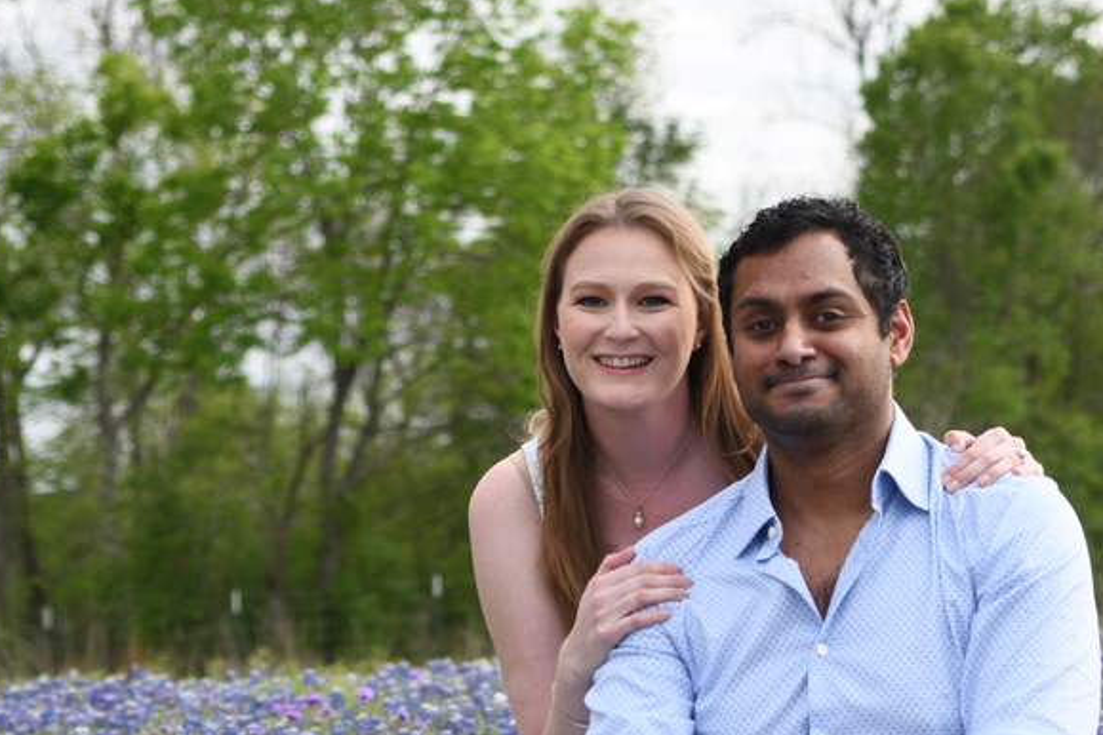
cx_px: 735
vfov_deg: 12.8
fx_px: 3278
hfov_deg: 19.0
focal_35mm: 107
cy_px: 486
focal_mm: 38
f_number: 2.8
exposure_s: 1/320
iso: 100
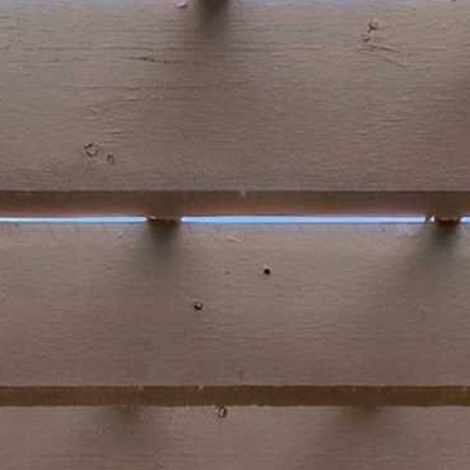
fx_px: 1613
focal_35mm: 105
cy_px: 1171
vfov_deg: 12.5
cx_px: -88
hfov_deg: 16.0
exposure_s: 1/80
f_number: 9
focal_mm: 10
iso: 100
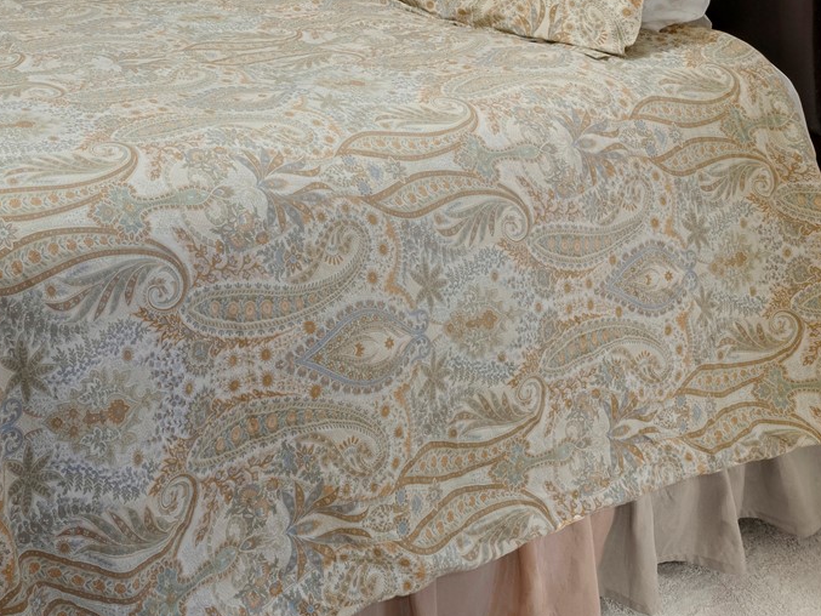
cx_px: -58
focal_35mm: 37
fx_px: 878
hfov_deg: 41.3
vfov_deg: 29.1
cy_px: -236
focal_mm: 12
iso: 200
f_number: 8
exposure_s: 1
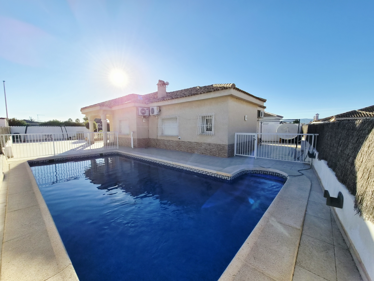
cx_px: 187
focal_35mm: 13
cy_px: 140
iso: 100
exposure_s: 1/6560
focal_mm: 2.2
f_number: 2.2
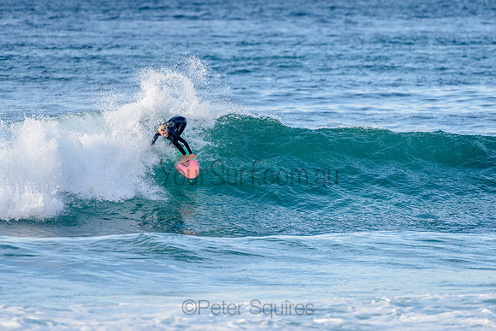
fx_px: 8447
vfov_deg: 2.2
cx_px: 196
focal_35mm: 613
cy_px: 146
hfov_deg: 3.4
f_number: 5.6
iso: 360
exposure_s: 1/1250
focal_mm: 500
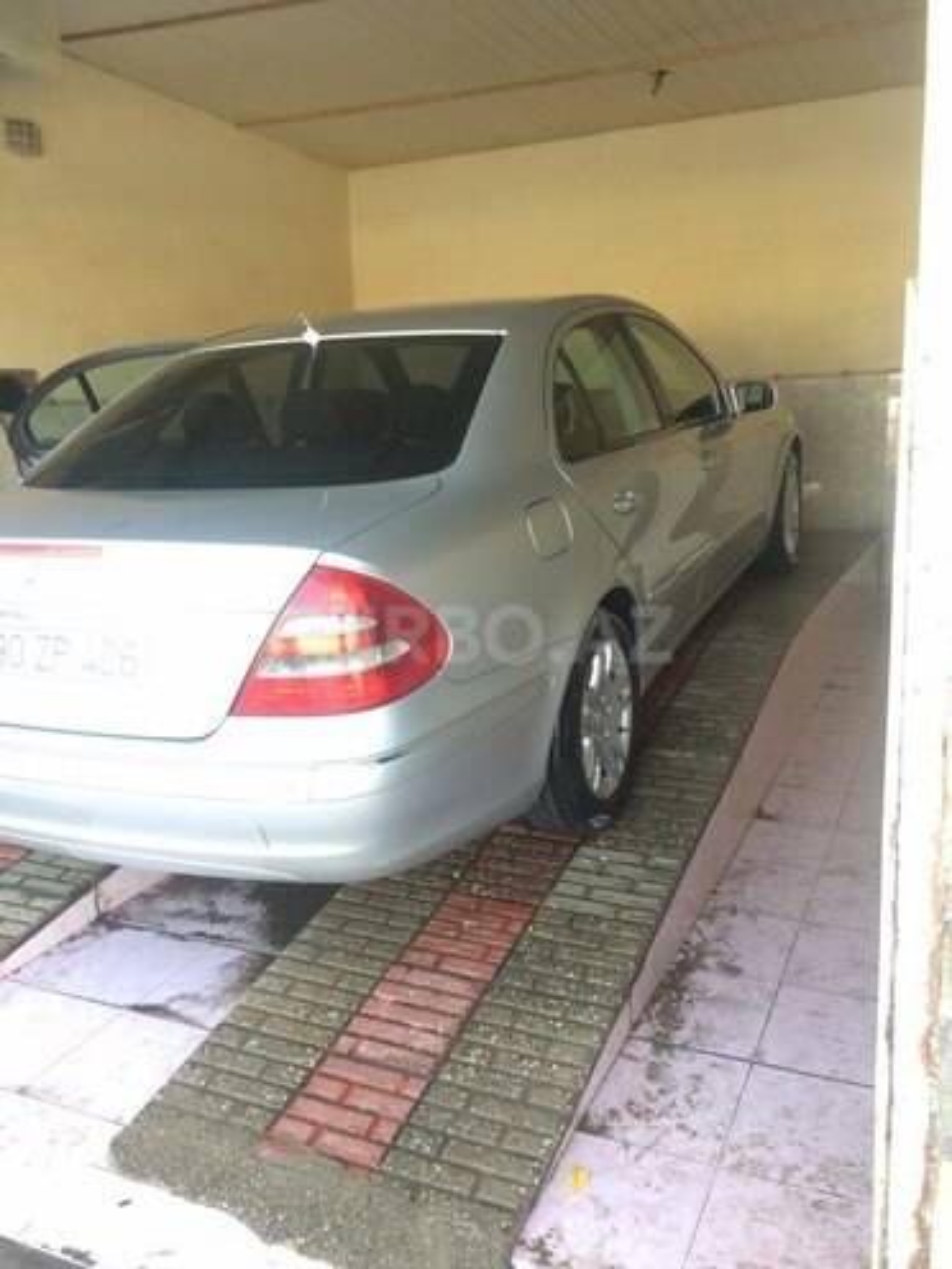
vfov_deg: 61.7
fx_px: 1063
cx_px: 476
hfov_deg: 48.2
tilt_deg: -13.9
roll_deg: +3.6
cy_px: 634
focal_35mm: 29
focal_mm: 4.15
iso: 32
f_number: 2.2
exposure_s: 1/50
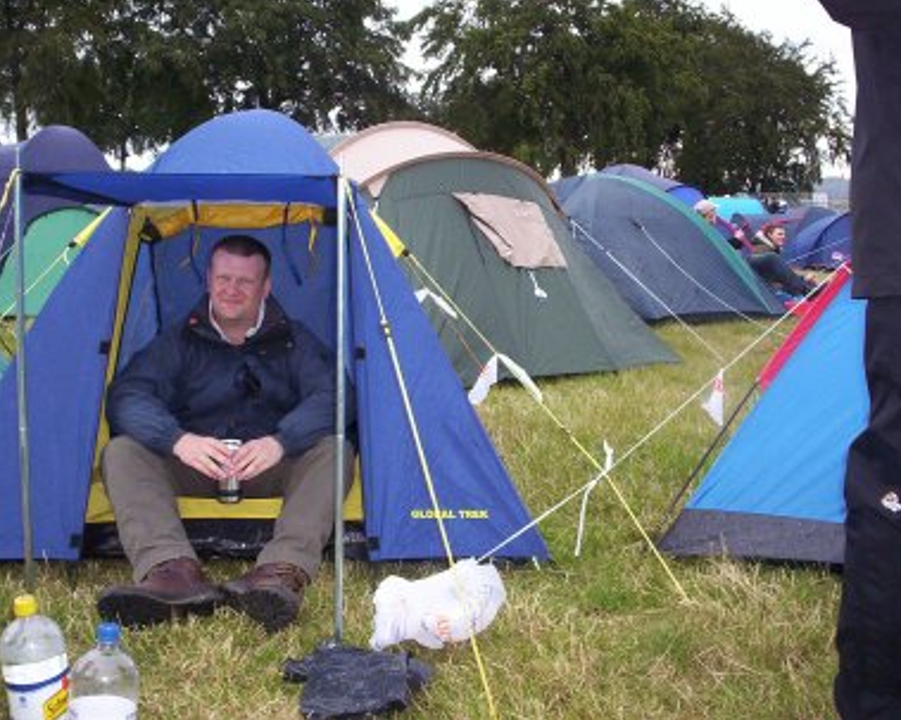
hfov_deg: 45.8
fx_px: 1066
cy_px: 356
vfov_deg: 37.3
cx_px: 447
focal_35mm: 40
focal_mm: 4.99
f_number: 4.5
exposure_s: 1/60
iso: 140
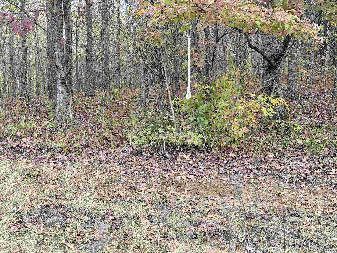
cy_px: 126
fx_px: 467
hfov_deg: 39.7
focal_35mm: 48
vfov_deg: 30.3
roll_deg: +0.1
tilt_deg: -2.3
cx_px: 168
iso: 50
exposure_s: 1/178
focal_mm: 6.76
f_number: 1.78
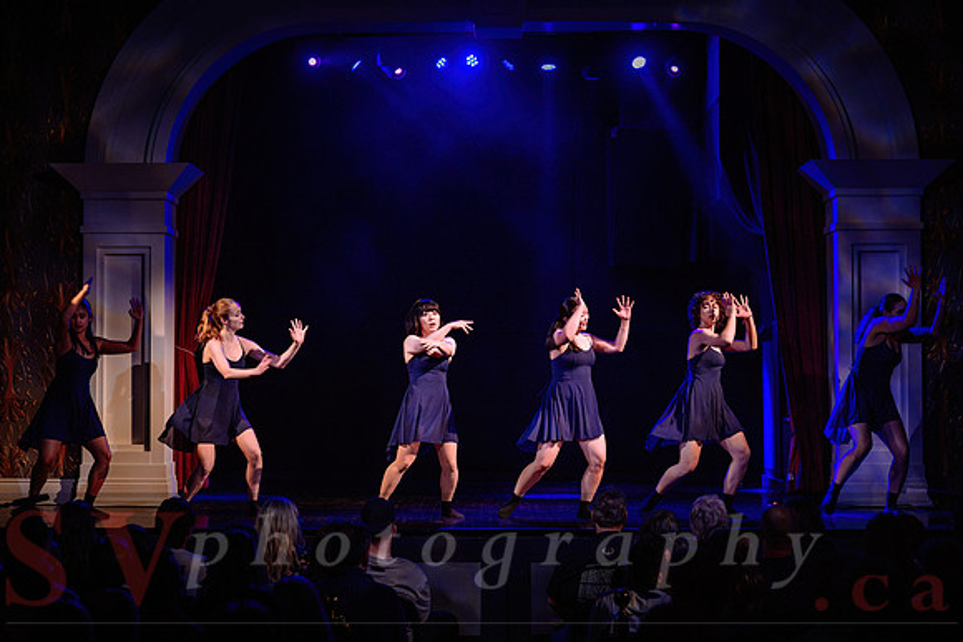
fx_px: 2064
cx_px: 434
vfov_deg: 17.7
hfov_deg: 26.2
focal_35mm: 77
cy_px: 291
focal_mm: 70
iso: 1600
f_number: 2.8
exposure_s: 1/200
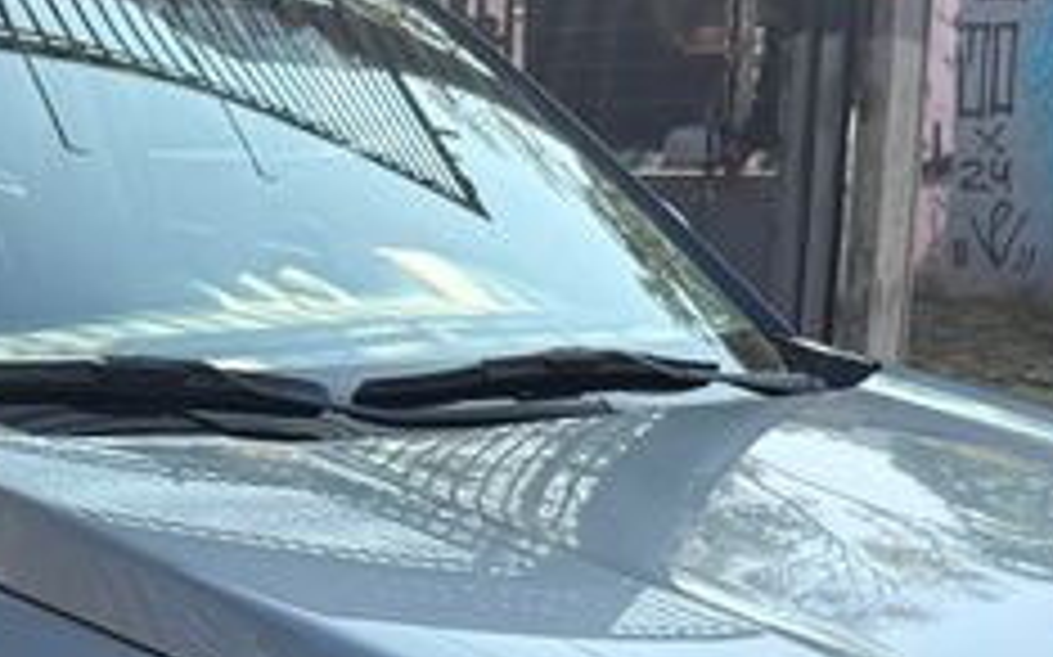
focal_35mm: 88
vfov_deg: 14.3
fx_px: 2524
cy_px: 819
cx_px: 135
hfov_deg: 23.0
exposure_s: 1/1522
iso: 80
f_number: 1.78
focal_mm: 6.76
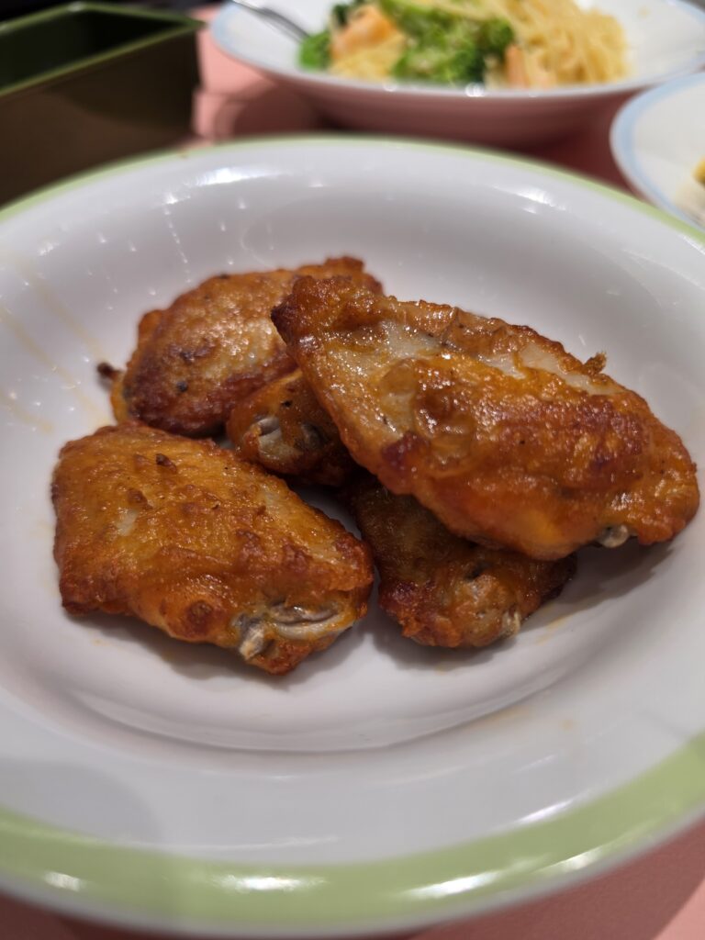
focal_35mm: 23
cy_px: 470
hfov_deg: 58.9
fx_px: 625
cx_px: 352
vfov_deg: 73.9
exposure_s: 1/100
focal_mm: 6.5
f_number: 1.4
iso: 50
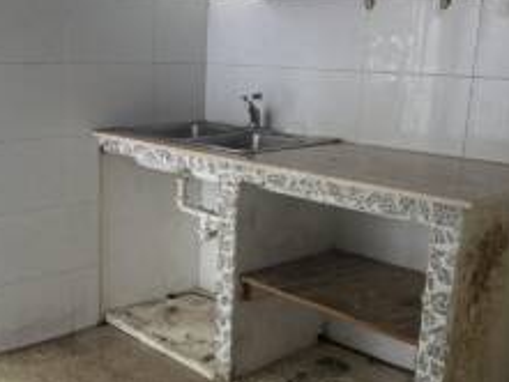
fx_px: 691
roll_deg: -2.2
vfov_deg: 30.8
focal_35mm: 47
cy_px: 226
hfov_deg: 40.1
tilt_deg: -14.4
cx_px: 189
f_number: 1.5
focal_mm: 5.7
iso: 125
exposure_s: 1/60
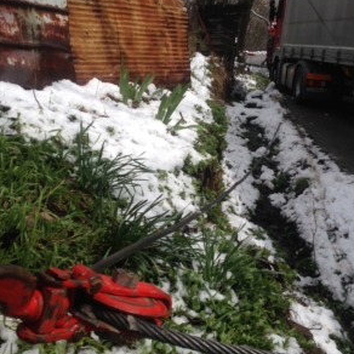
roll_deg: -1.3
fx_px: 521
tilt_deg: -19.4
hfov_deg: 37.5
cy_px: 161
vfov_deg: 37.5
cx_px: 183
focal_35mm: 45
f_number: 2.4
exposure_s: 1/2710
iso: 50
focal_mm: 4.12
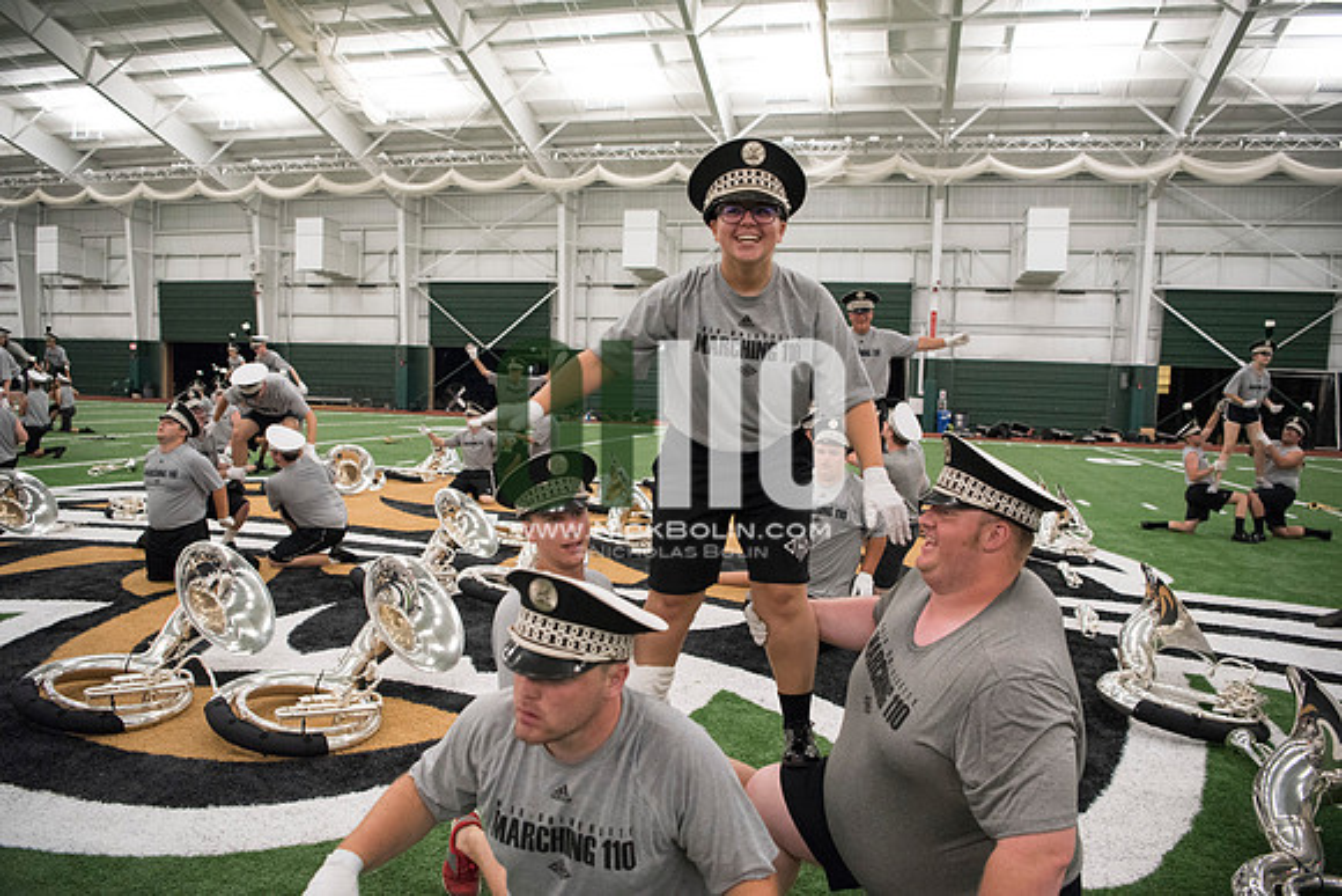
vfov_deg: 53.2
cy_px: 448
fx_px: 895
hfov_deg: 73.7
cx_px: 671
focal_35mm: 24
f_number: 3.2
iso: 3200
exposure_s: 1/320
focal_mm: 24
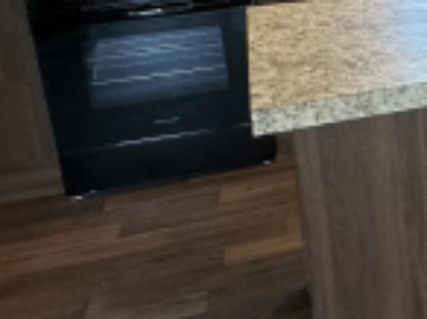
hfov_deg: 24.4
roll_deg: +1.1
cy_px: 12
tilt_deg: -10.9
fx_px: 788
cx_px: 621
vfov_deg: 22.1
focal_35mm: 64
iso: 125
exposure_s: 1/120
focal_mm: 2.22
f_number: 2.2
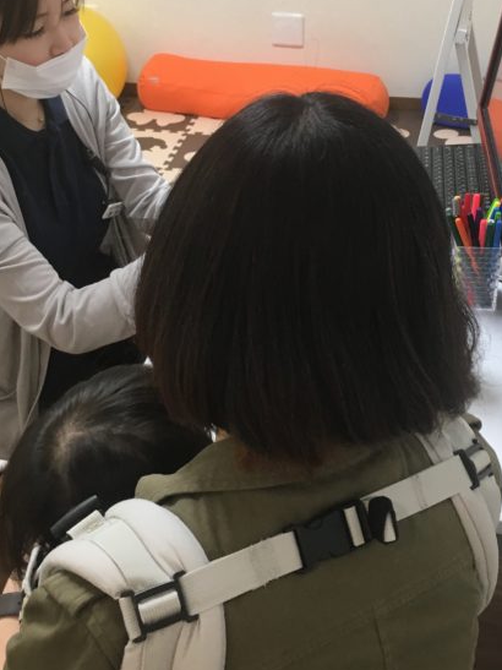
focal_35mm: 53
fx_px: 1025
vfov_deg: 35.7
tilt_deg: -27.3
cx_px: 261
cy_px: 212
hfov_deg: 27.5
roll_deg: +3.3
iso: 80
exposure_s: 1/30
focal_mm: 4.15
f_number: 2.2
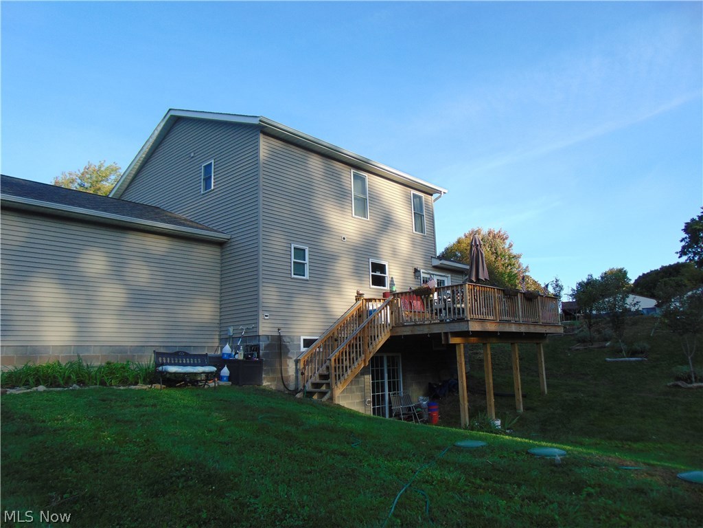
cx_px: 352
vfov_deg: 54.9
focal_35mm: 25
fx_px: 508
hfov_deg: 69.4
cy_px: 264
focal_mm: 4.5
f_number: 3
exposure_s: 1/640
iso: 80
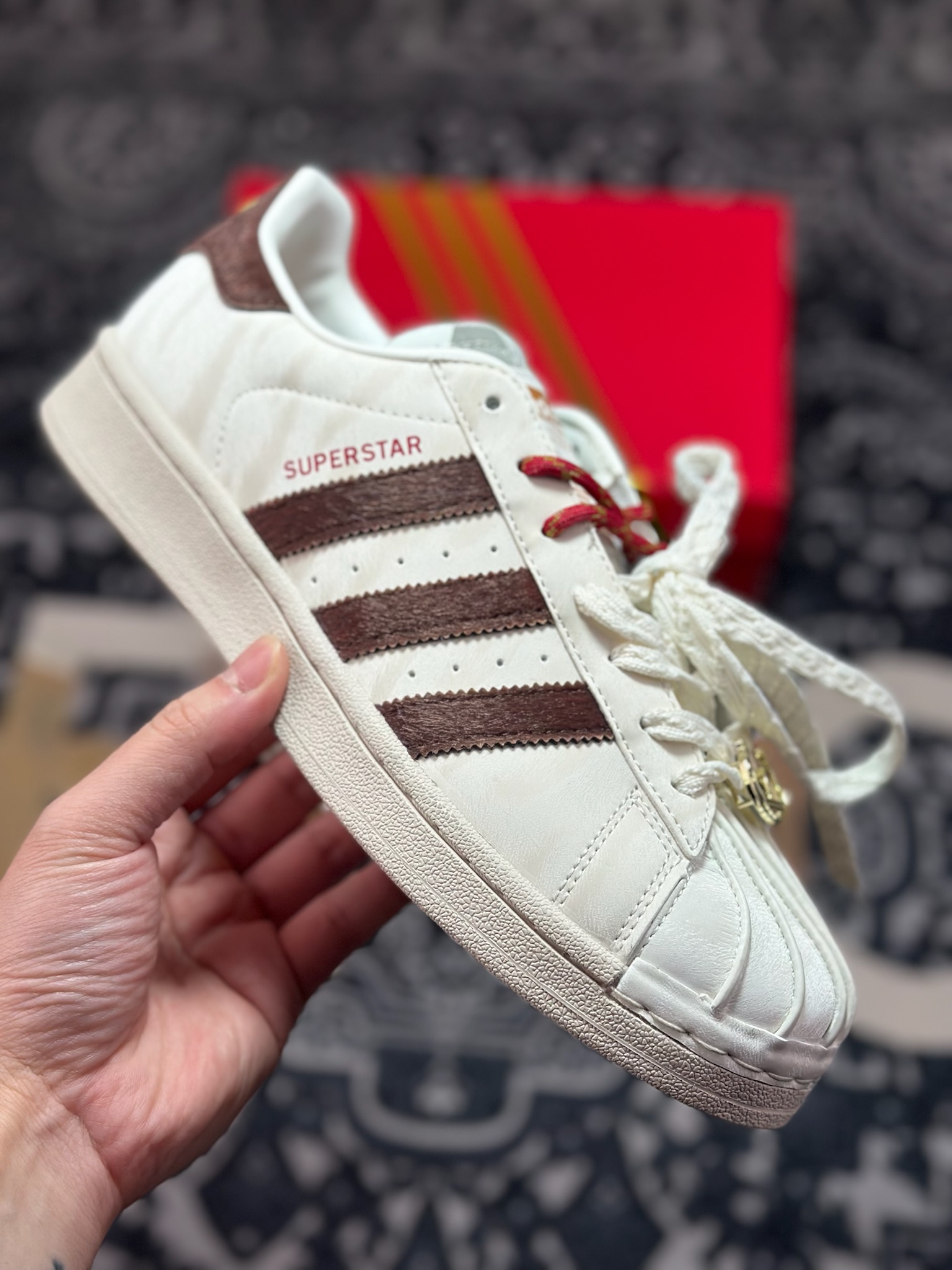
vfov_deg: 39.7
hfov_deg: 30.3
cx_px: 476
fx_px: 1760
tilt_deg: -55.2
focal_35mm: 48
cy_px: 635
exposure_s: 1/1453
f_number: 1.78
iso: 80
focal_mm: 6.86
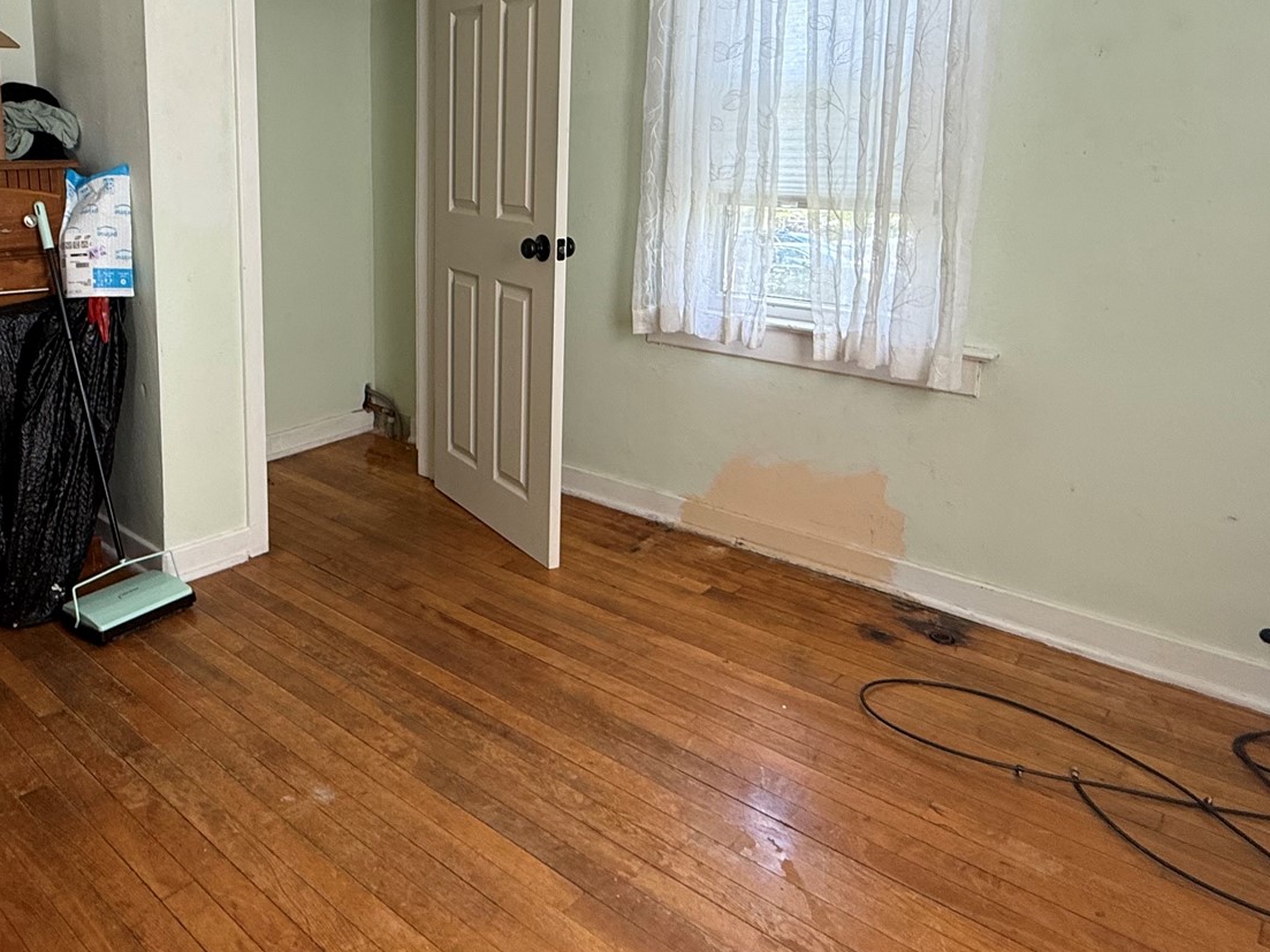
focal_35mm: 26
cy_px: 296
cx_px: 482
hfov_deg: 66.4
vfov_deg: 51.8
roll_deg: +0.2
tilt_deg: -8.6
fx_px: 954
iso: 100
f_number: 2.2
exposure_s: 1/99
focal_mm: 2.22
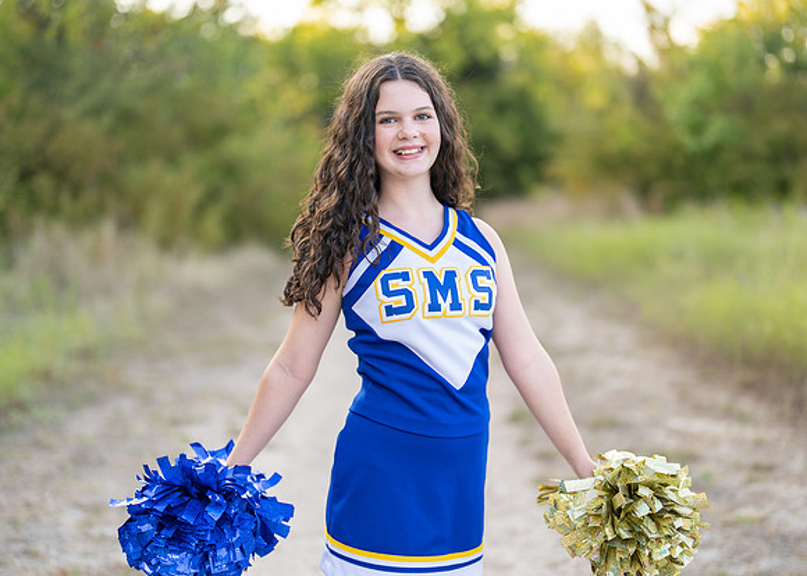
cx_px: 404
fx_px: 1235
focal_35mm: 54
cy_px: 288
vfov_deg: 26.3
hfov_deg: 36.2
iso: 100
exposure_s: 1/800
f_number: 1.2
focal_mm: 50
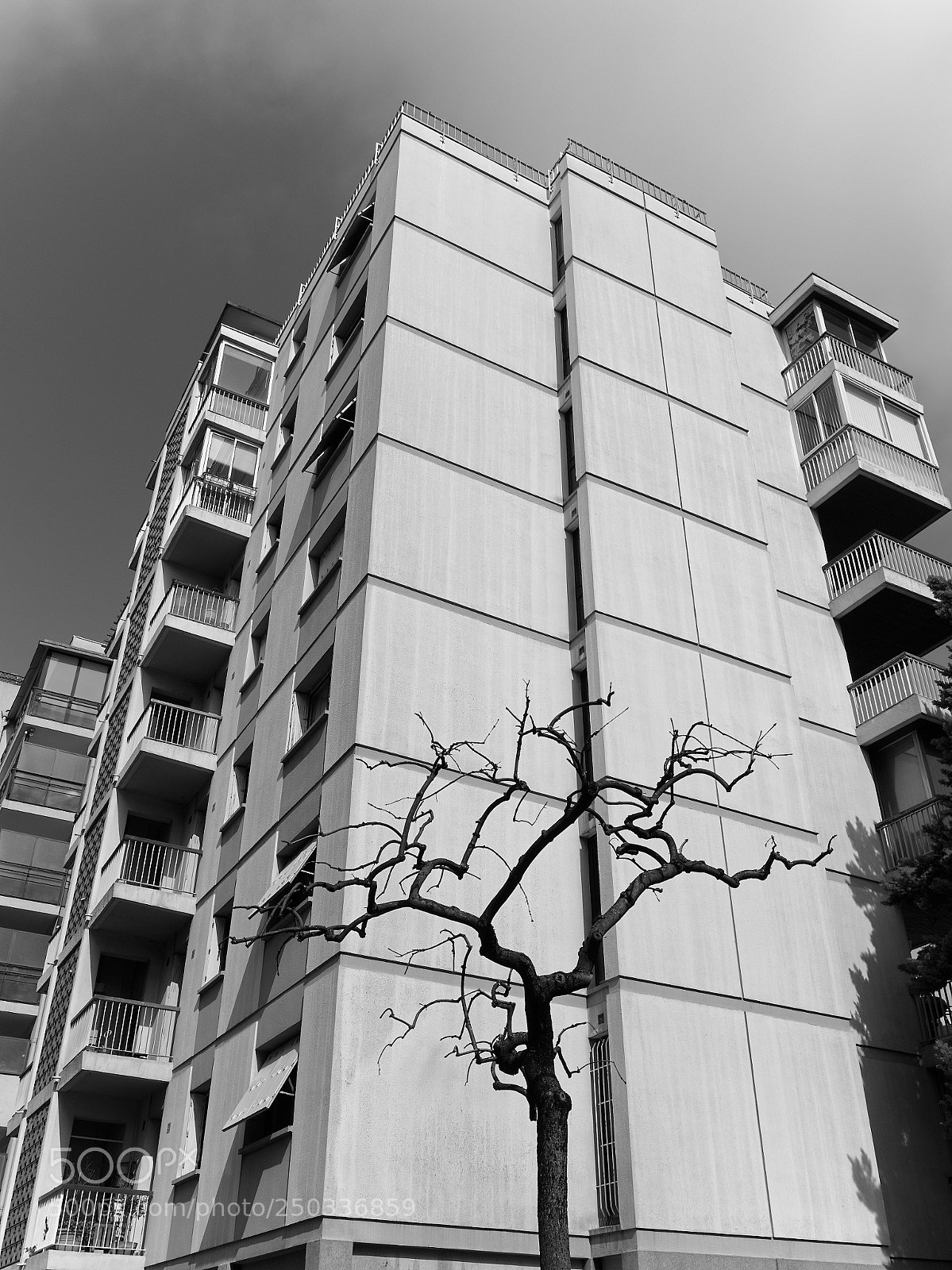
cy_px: 635
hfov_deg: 42.9
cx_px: 476
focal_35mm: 33
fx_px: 1211
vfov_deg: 55.4
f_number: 6.3
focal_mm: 16
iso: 200
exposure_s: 1/1000
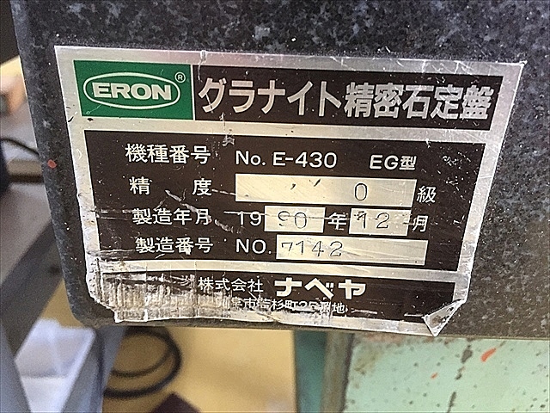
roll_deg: -3.2
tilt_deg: -29.1
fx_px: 461
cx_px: 275
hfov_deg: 61.7
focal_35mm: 29
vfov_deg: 48.2
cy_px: 206
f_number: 2.2
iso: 250
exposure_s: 1/30
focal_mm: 4.15
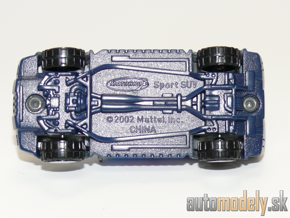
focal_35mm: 112
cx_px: 145
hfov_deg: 17.6
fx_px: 938
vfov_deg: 13.2
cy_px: 109
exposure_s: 1/30
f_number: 4
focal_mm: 14.1
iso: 100
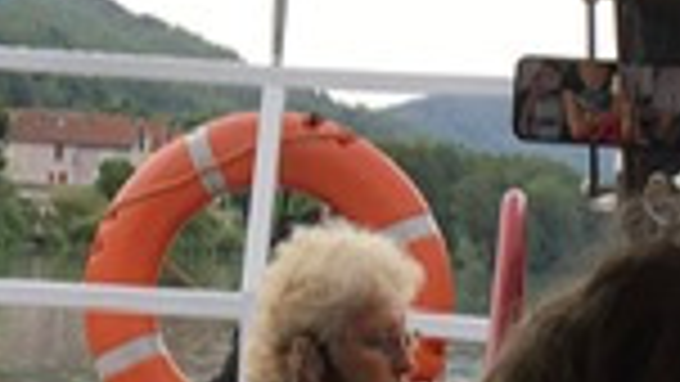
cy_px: -31
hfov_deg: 15.9
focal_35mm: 134
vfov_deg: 9.0
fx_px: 2417
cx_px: 140
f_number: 2.2
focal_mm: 4.15
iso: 25
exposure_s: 1/314
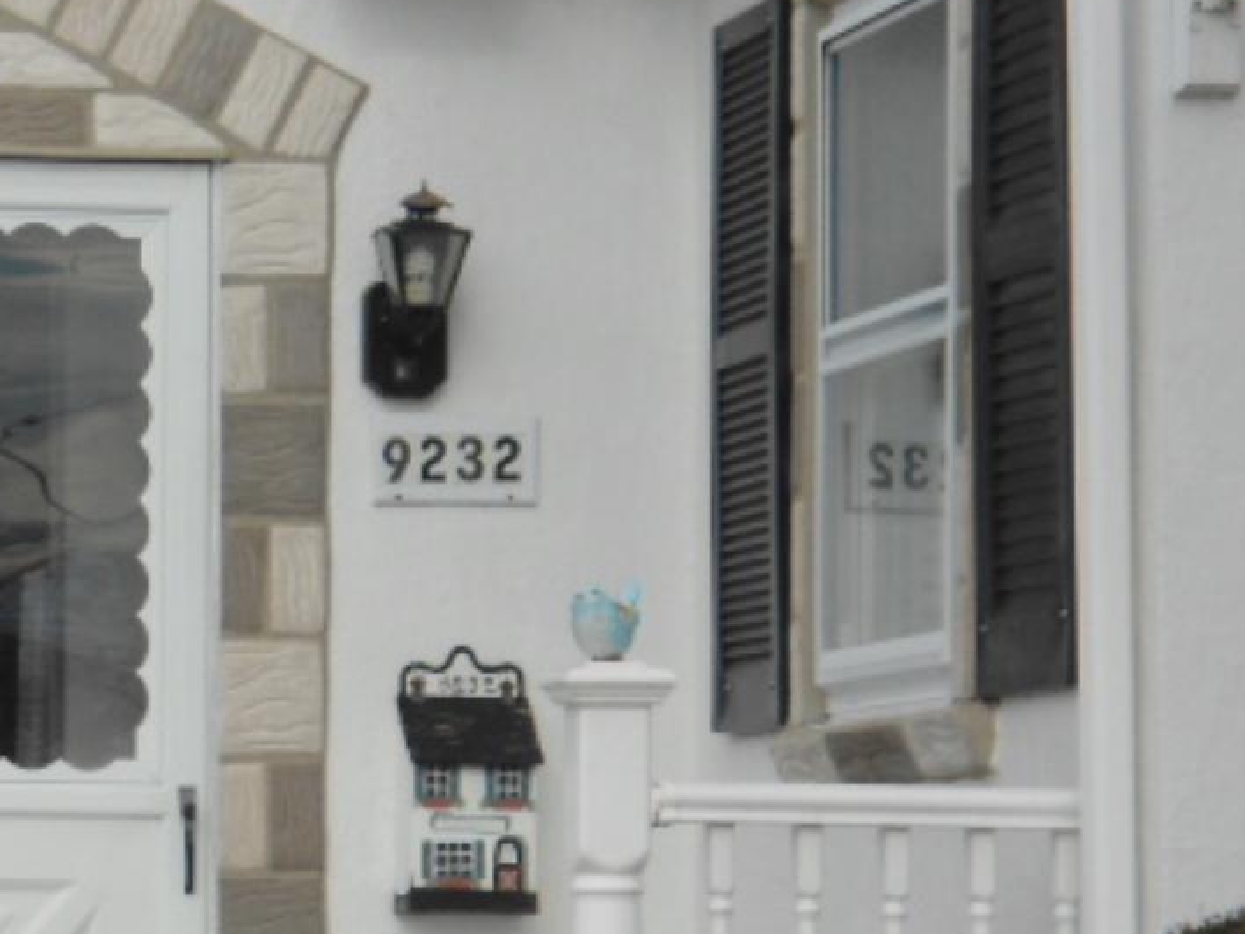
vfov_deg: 8.3
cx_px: 42
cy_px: 756
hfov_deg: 11.0
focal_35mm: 179
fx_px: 6438
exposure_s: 1/640
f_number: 5.2
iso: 80
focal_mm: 15.7
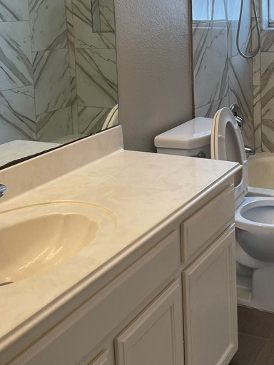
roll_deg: +0.8
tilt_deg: -6.3
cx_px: 218
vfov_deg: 35.6
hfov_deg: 27.5
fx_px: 549
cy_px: 73
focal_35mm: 52
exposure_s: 1/120
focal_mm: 5.1
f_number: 1.6
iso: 50
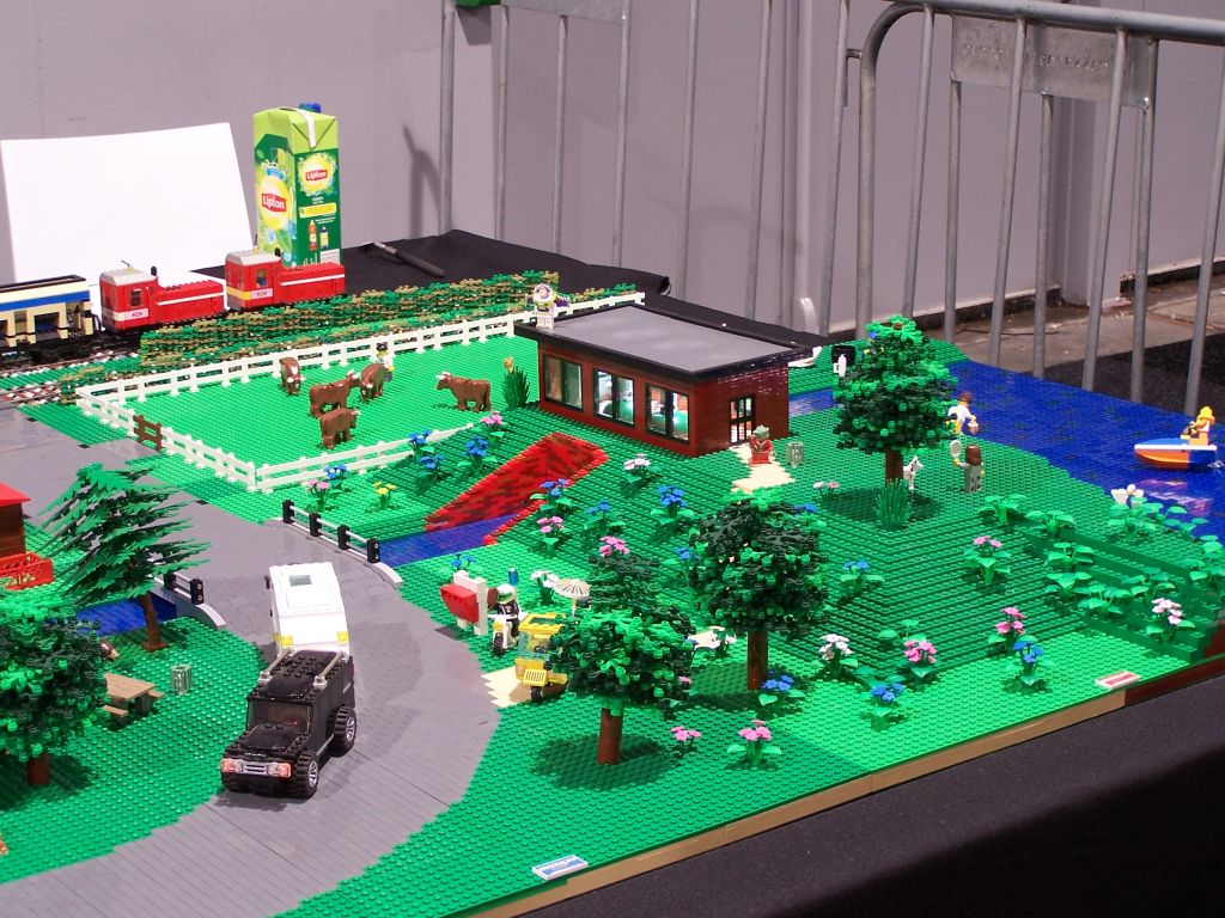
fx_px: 2442
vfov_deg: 21.3
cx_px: 612
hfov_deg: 28.2
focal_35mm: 69
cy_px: 459
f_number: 3.2
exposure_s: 1/4
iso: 80
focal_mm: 11.5
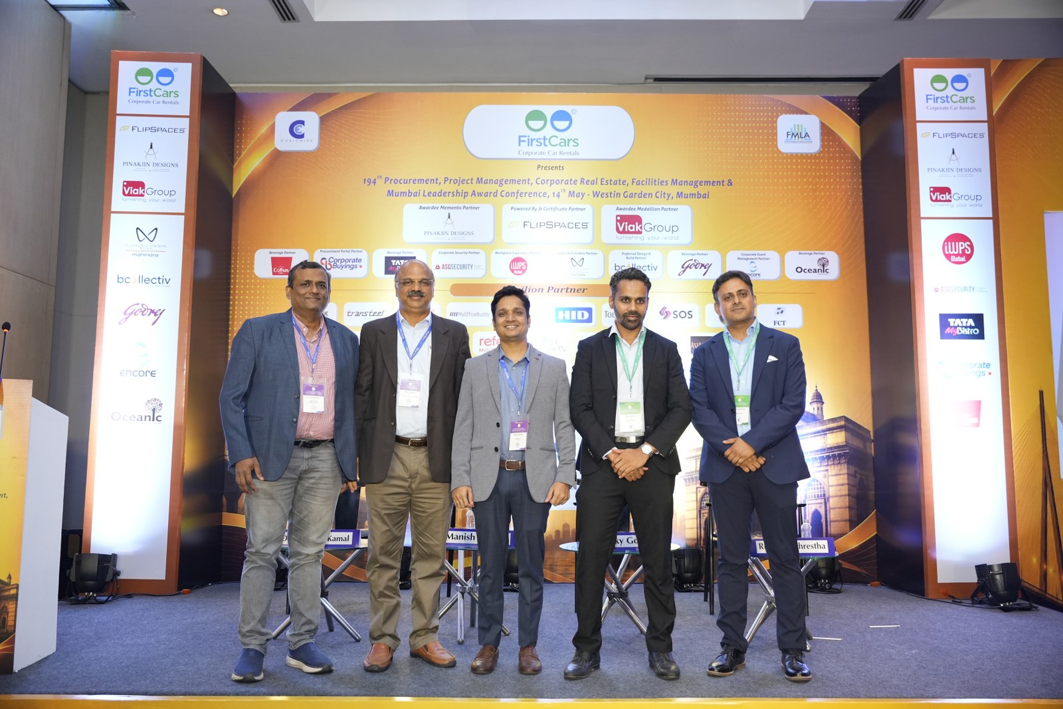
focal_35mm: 31
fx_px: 915
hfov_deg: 60.3
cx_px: 532
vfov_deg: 42.3
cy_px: 354
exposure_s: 1/200
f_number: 3.2
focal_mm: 31
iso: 1600
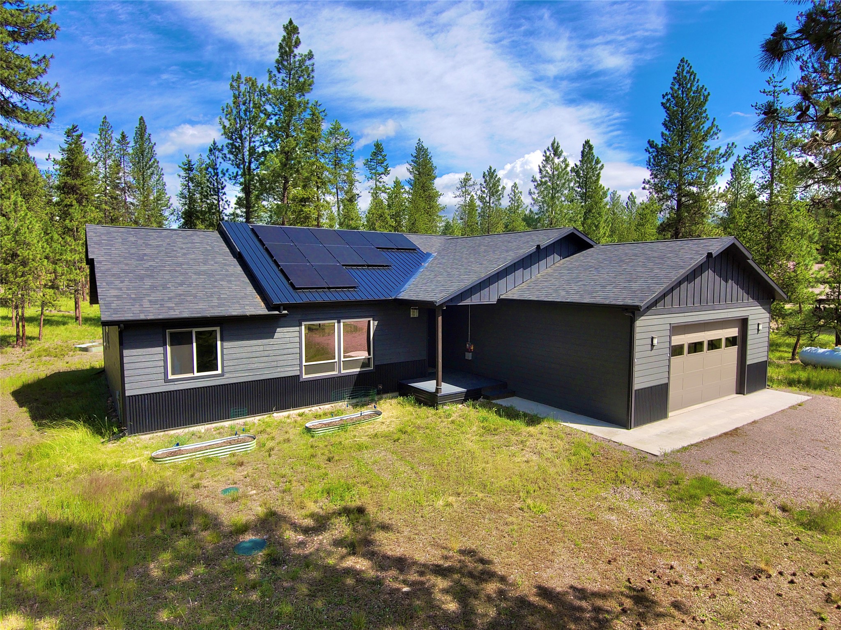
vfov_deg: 63.4
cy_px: 315
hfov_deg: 79.0
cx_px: 420
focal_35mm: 21
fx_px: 510
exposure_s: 1/1412
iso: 101
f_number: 2.8
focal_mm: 3.7
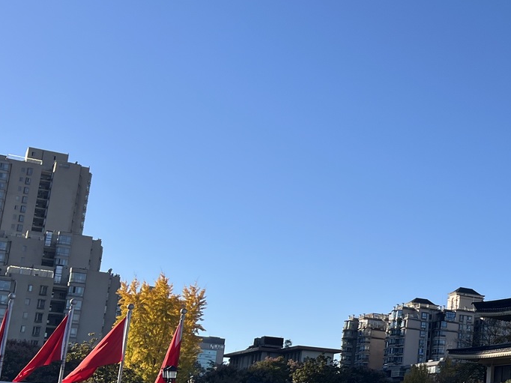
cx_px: 581
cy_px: 251
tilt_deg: +11.8
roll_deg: -2.5
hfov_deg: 28.4
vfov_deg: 23.9
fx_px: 900
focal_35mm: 61
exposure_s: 1/3165
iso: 50
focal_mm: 5.7
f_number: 1.5
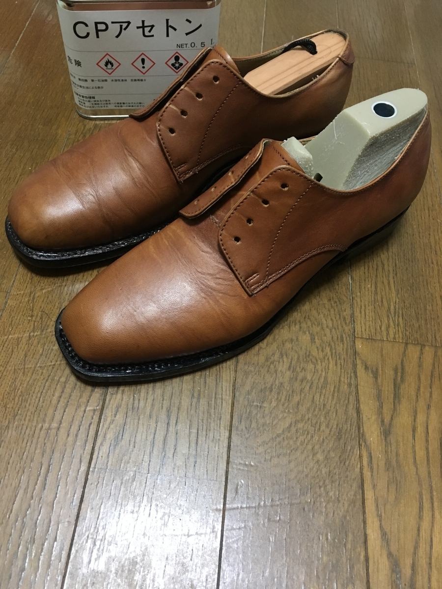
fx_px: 494
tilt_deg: -57.7
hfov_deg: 48.2
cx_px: 221
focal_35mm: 29
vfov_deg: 61.7
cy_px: 294
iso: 200
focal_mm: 4.15
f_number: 2.2
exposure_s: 1/17
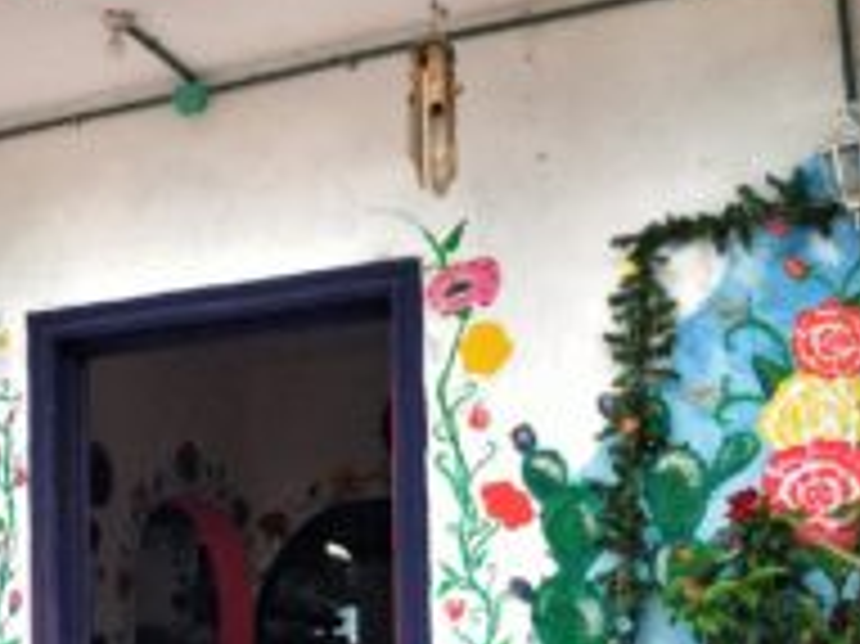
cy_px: 637
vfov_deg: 18.9
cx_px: 0
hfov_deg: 24.5
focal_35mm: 76
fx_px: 1887
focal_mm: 4.15
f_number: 2.2
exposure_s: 1/1282
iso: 25
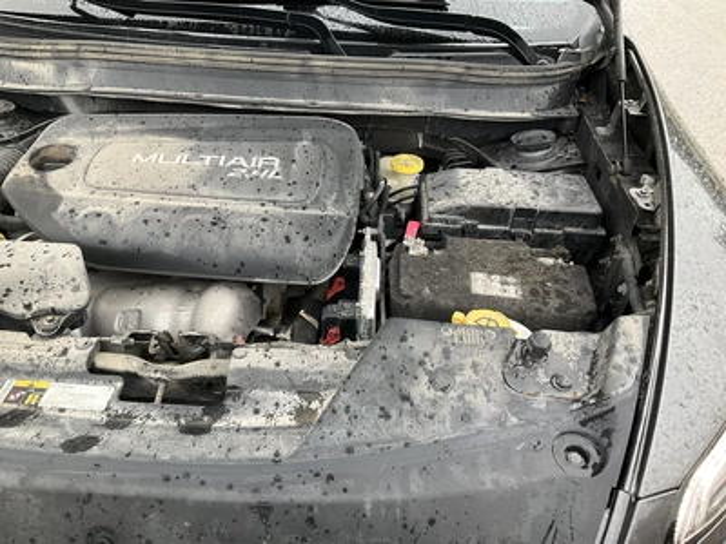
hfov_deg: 61.7
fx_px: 608
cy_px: 272
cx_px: 363
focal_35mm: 29
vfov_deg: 48.2
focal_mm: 3
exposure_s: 1/122
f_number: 1.8
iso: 50
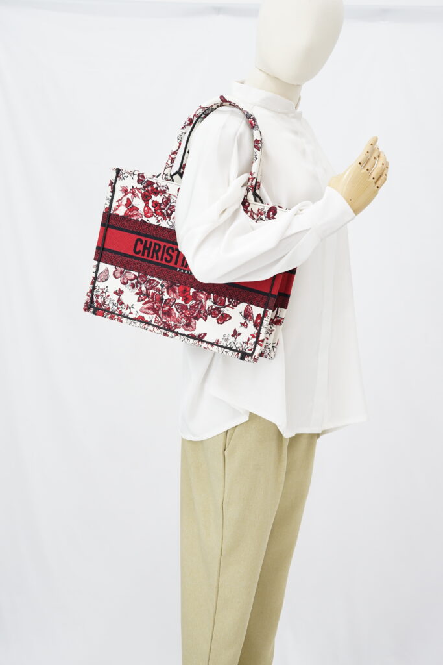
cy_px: 332
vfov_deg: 39.6
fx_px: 923
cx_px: 222
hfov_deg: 27.0
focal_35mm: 50
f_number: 6.3
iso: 640
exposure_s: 1/8
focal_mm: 50
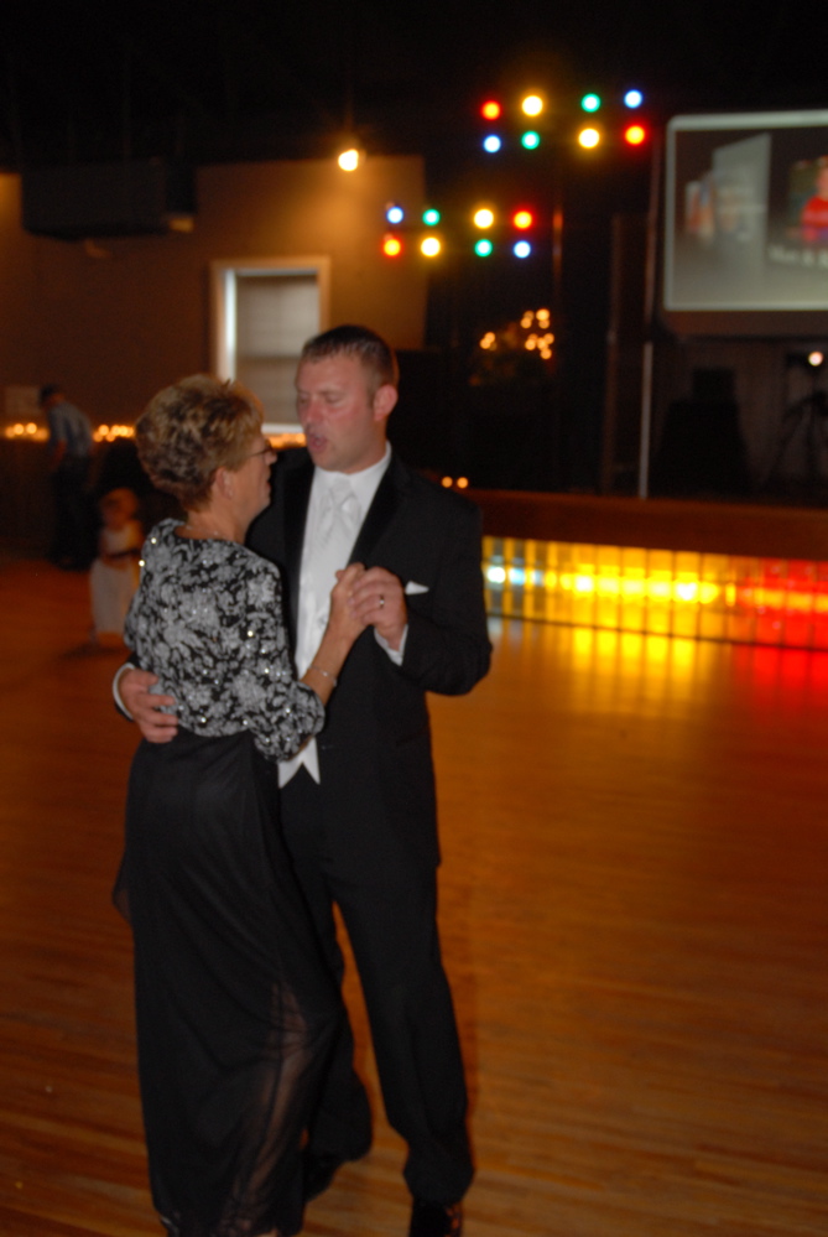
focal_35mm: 36
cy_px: 618
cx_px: 414
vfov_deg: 53.1
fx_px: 1238
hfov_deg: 37.0
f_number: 2.8
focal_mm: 24
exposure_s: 1/20
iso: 400
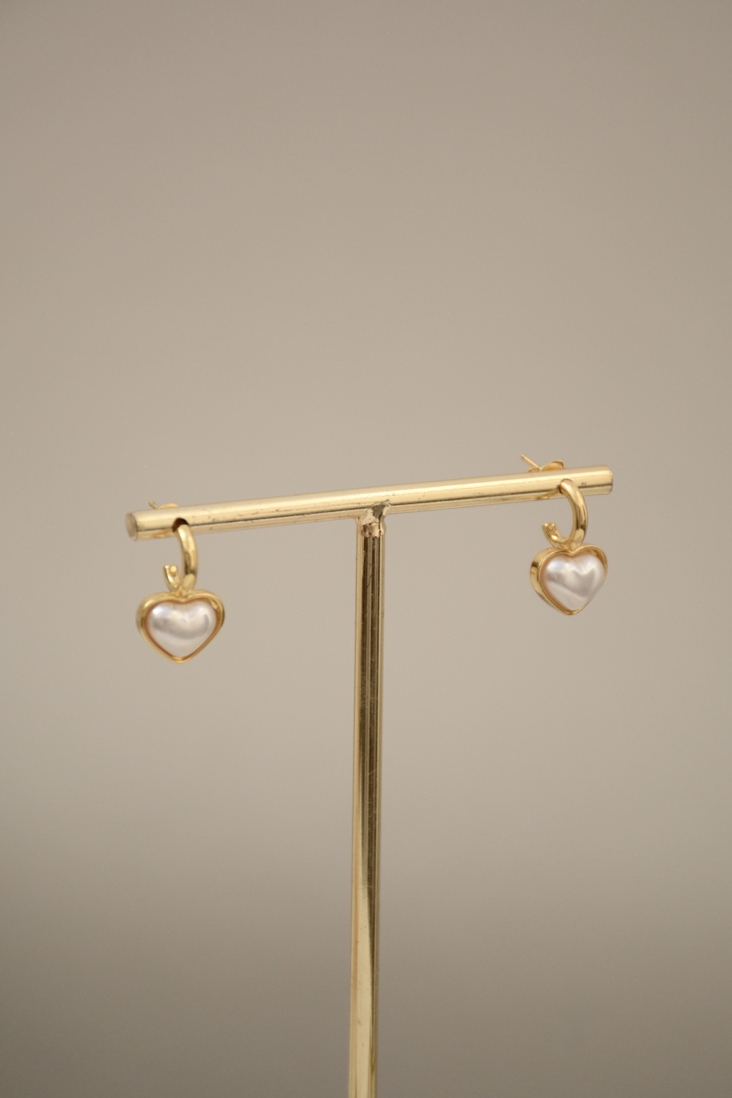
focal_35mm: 142
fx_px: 4347
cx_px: 366
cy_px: 549
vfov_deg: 14.4
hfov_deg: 9.6
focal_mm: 95
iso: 500
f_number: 6.3
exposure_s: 1/500
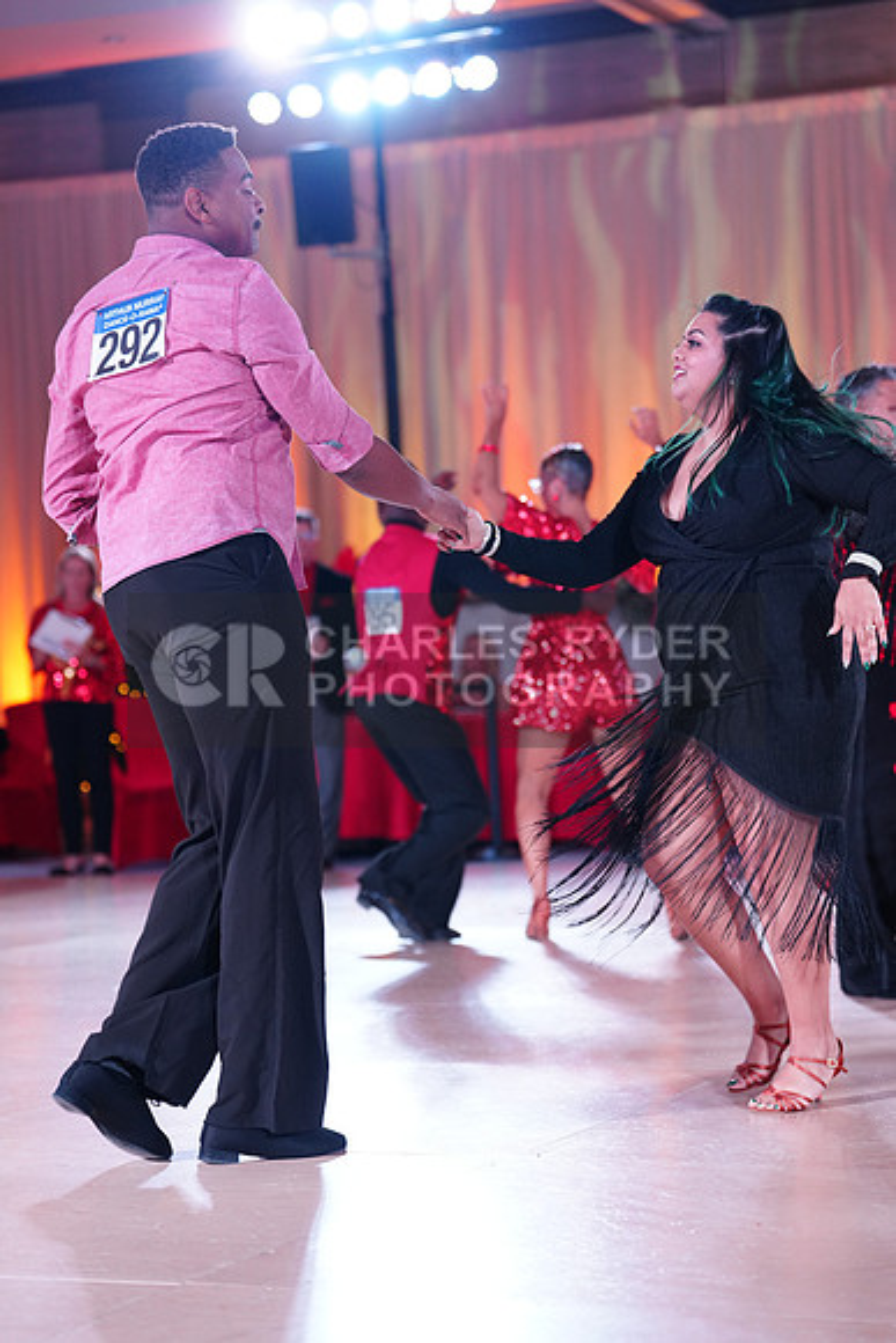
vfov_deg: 24.5
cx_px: 448
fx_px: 3097
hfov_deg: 16.5
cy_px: 672
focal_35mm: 83
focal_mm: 83
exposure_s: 1/400
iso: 1600
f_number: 2.8
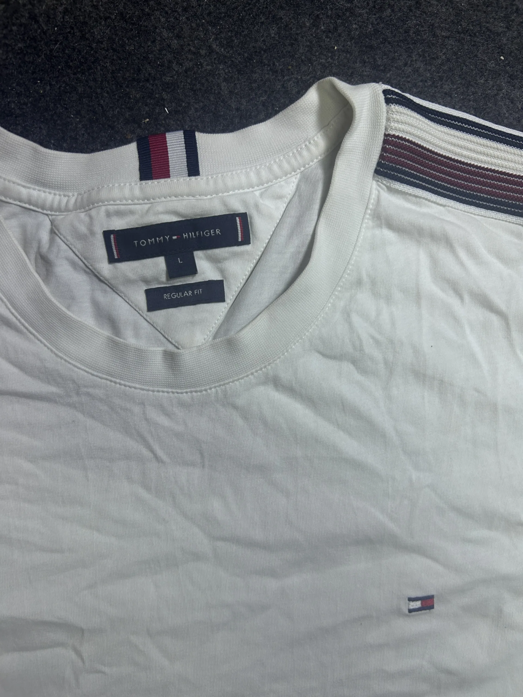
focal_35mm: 26
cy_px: 348
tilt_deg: -58.9
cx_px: 262
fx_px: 524
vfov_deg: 67.3
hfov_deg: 53.1
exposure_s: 1/100
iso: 80
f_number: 1.5
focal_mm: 5.7
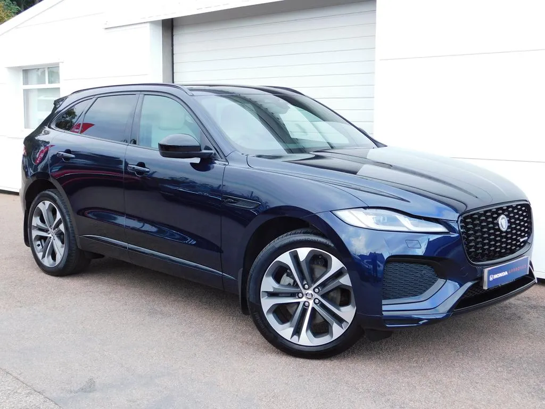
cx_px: 272
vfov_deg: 32.2
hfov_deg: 42.1
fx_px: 708
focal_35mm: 45
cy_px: 204
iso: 160
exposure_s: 1/30
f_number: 3.7
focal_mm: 8
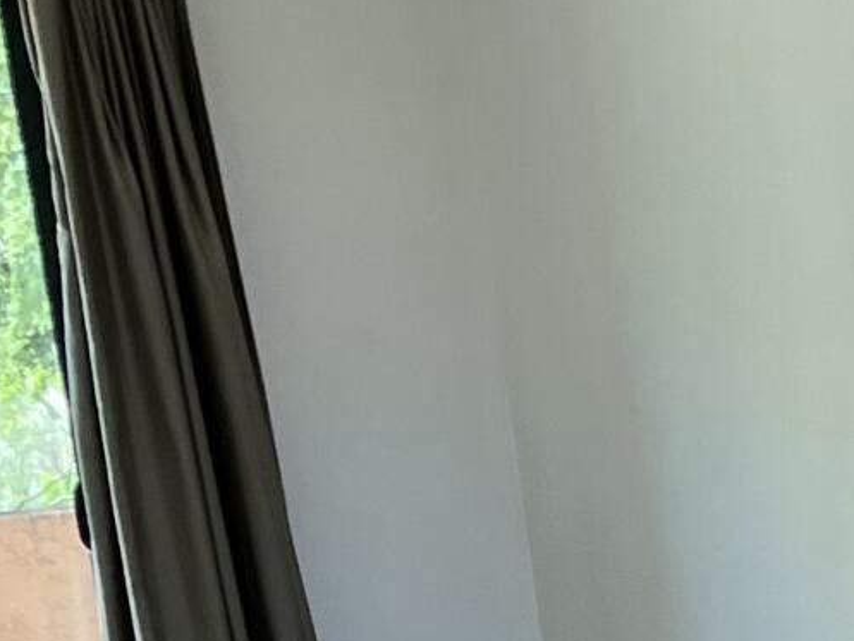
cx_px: 1653
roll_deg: +3.9
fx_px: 3874
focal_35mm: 157
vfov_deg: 9.0
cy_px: 1237
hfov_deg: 11.5
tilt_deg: -14.1
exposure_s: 1/120
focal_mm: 5.1
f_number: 1.6
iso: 64
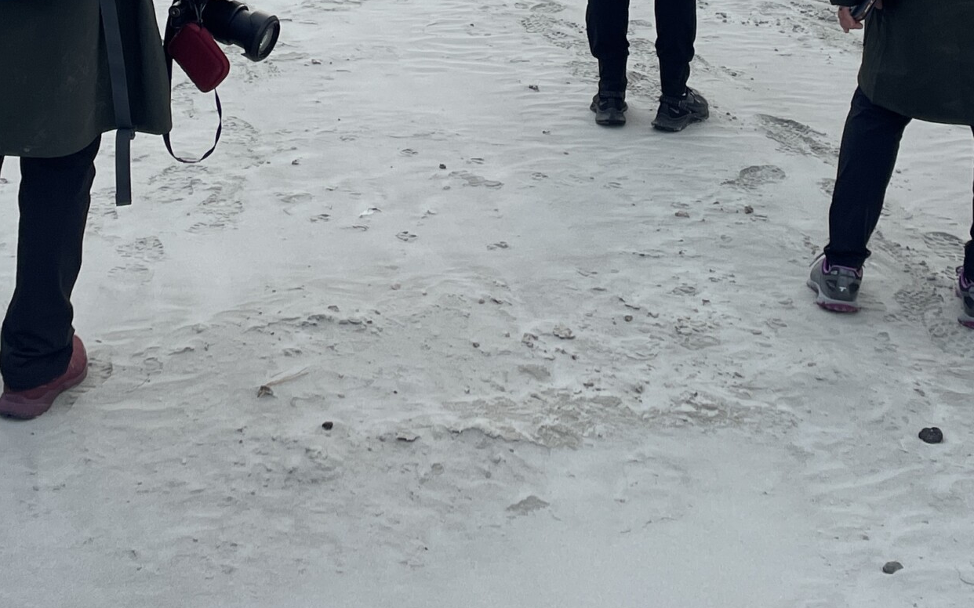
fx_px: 1884
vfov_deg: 16.9
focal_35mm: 71
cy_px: -260
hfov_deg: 29.0
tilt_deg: -5.5
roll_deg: +0.3
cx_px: 485
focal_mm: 4.2
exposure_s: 1/193
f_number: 1.6
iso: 32
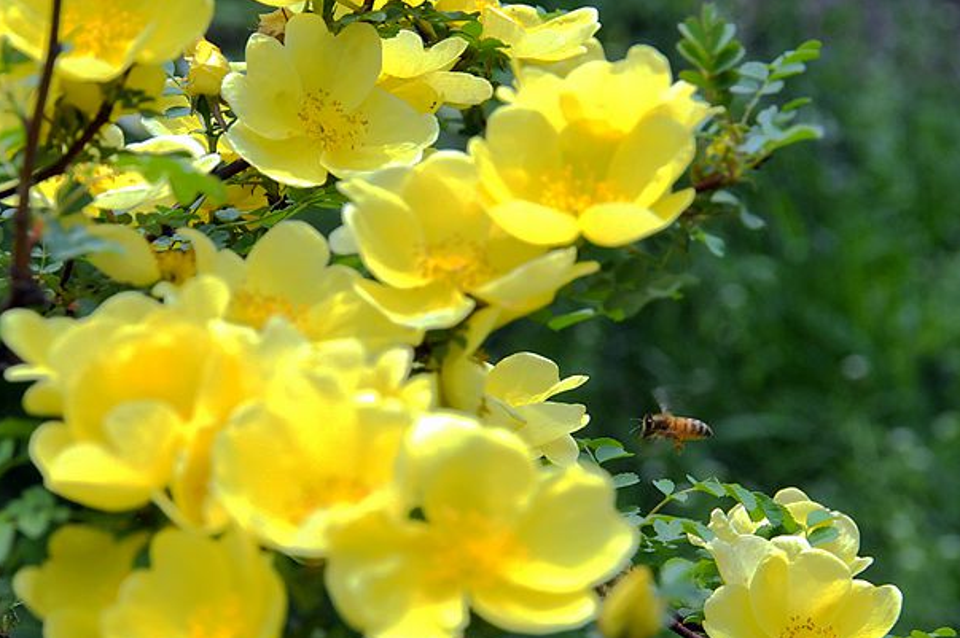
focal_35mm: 213
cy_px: 372
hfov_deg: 9.7
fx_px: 5668
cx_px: 403
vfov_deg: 6.4
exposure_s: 1/500
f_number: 11
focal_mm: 95
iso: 800
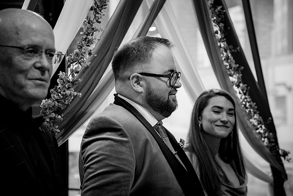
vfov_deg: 14.9
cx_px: 146
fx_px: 749
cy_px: 98
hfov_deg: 22.1
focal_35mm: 92
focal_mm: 92
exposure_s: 1/125
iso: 800
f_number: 5
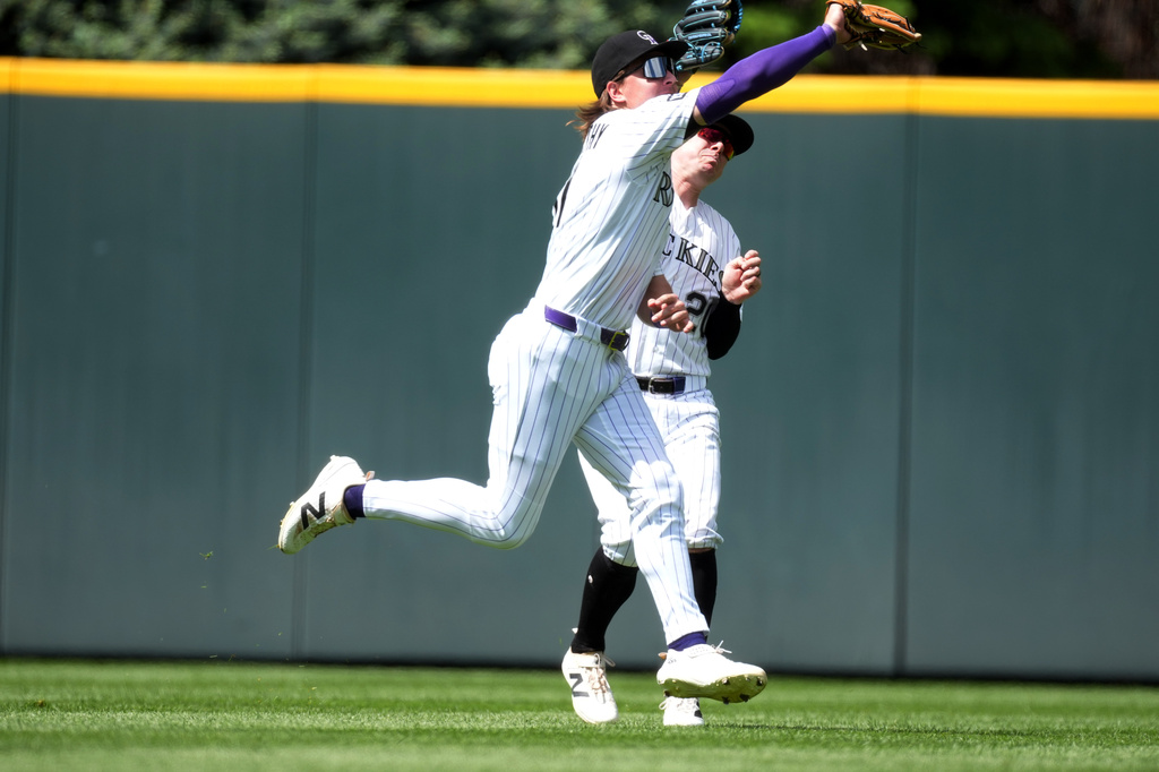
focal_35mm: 900
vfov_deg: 1.5
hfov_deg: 2.3
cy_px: 386
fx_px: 28964
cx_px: 580
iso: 400
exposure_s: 1/1600
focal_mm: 600
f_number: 4
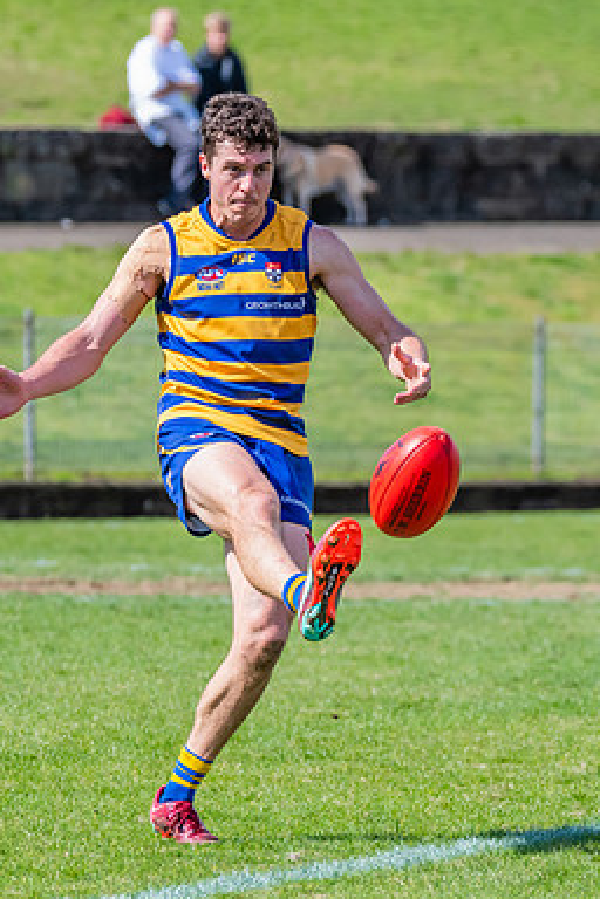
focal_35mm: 556
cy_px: 490
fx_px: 13899
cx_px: 251
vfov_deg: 3.7
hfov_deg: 2.5
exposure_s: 1/1600
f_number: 7.1
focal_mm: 260
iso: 800
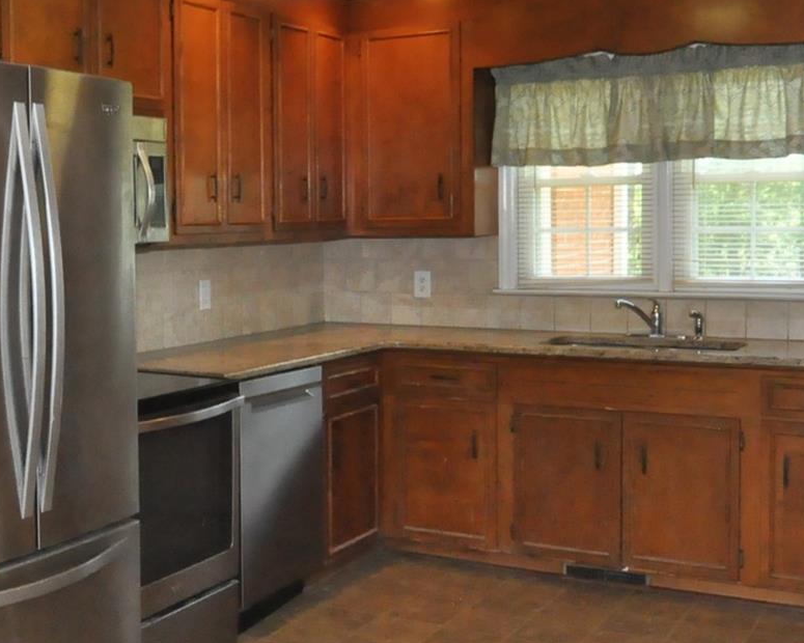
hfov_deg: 34.9
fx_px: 1237
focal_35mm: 52
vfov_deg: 29.1
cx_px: 161
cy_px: 288
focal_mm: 14
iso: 3200
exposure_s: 1/60
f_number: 8
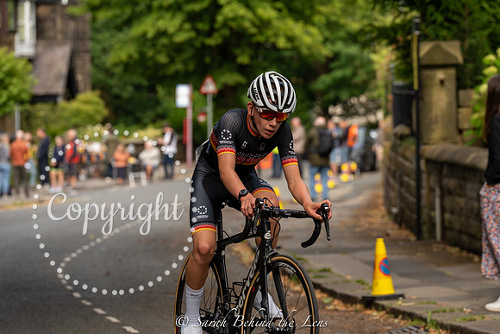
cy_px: 167
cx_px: 250
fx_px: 2778
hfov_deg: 10.3
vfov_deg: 6.9
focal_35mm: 200
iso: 400
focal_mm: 200
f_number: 6.3
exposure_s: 1/640
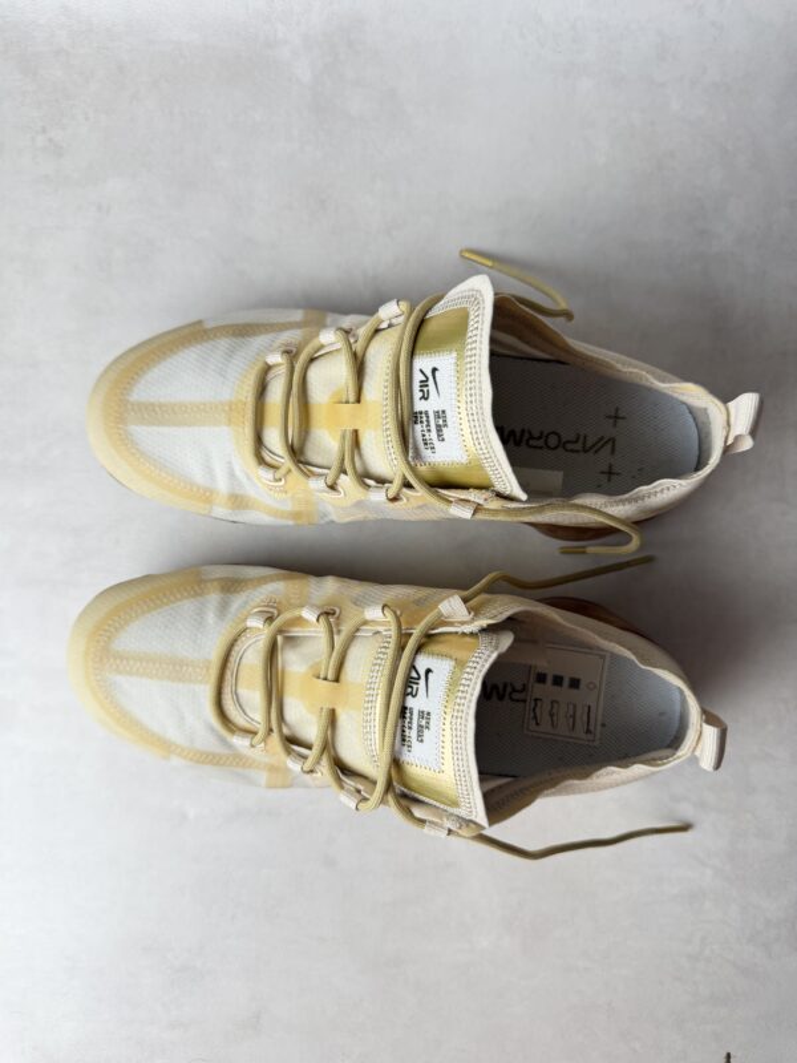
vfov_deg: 71.6
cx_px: 398
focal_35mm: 24
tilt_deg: -88.7
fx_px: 737
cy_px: 532
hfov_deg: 56.8
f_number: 1.78
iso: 80
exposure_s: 1/100
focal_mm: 6.76
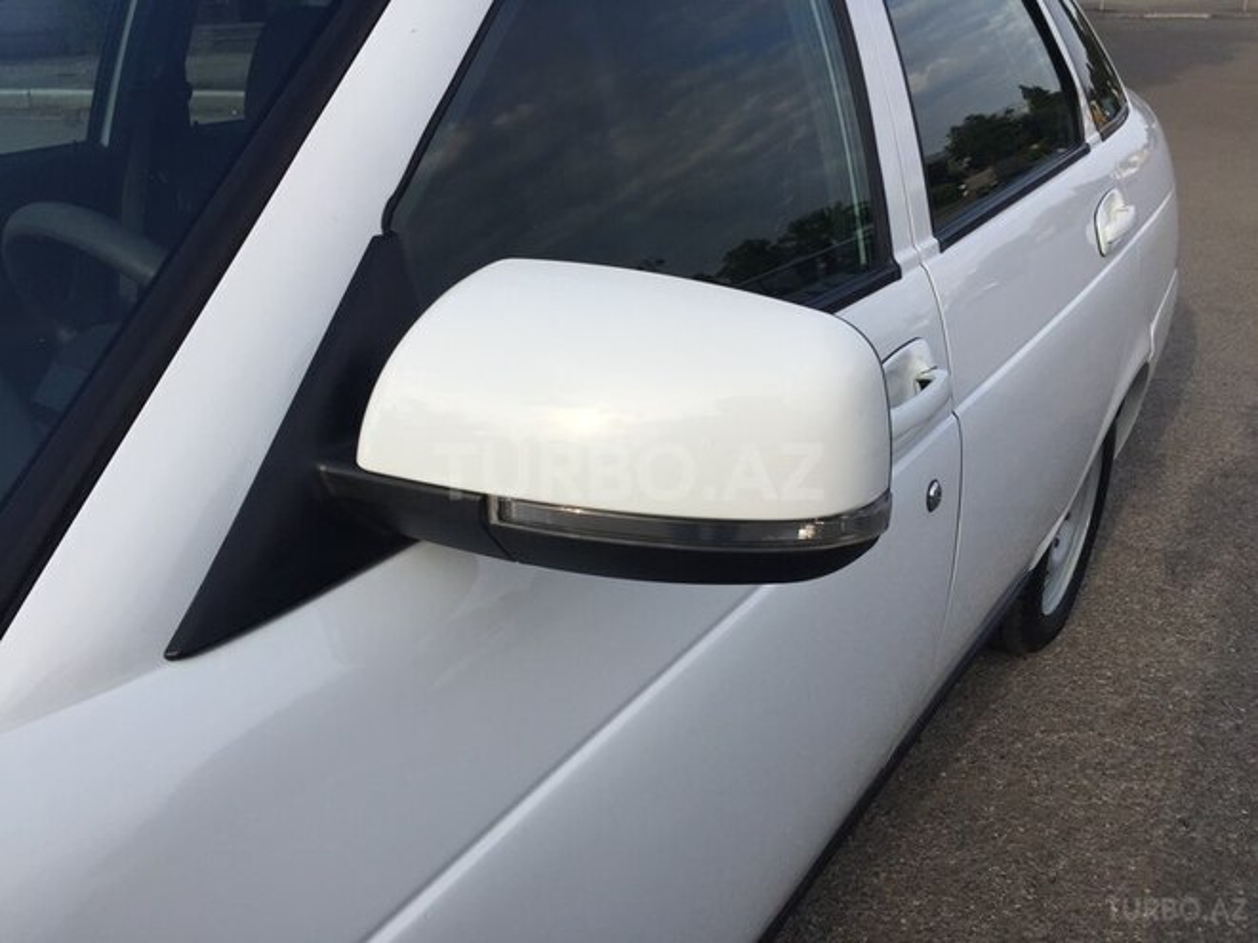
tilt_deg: -25.2
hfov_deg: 61.7
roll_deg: -0.8
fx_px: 1054
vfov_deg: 48.2
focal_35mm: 29
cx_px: 629
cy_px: 472
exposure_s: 1/1236
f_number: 2.2
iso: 32
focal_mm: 4.15
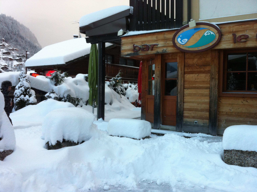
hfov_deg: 52.7
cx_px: 128
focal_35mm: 35
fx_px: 259
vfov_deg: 40.6
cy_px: 96
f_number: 2.8
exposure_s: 1/120
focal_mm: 3.85
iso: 80
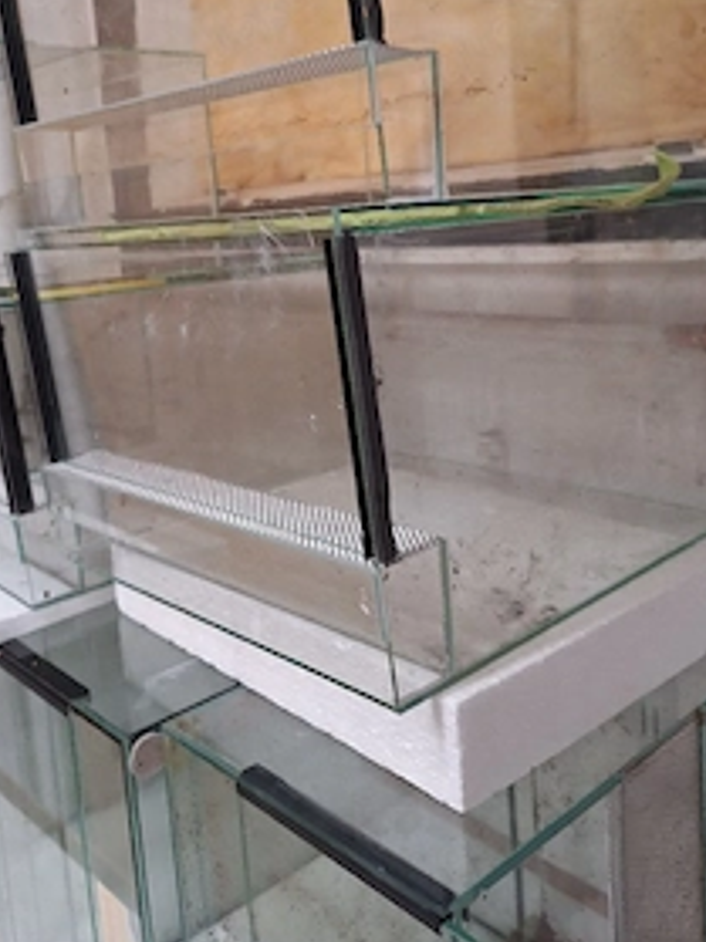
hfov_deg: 42.9
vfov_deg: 54.2
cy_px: 307
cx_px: 348
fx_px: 898
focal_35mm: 33
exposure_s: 1/33
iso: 200
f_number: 1.8
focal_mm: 5.54
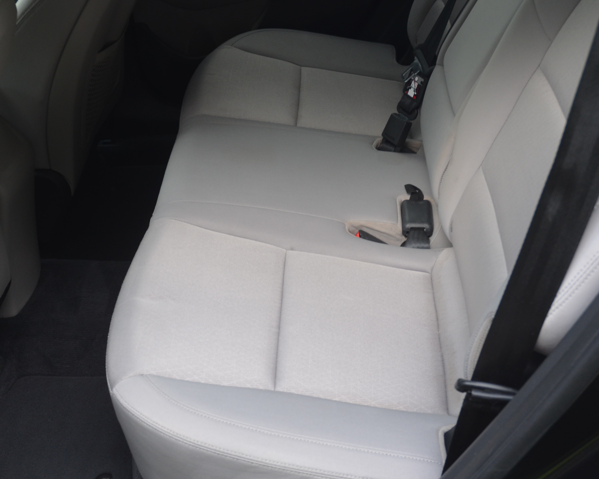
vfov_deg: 28.6
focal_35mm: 53
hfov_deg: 35.3
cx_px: 263
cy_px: 236
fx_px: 940
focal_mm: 24
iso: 400
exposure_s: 1/100
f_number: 5
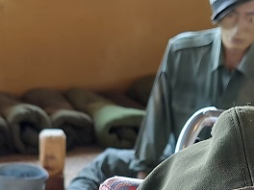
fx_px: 668
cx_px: 96
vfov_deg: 15.4
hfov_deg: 21.5
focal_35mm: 91
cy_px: 256
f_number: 1.8
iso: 64
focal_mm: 5.23
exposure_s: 1/60
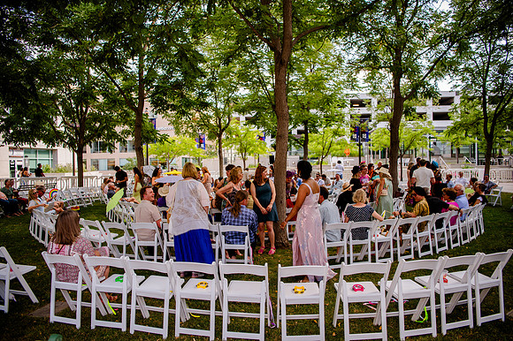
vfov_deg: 53.1
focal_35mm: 24
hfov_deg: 73.8
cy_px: 170
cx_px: 256
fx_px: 342
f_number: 2.8
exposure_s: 1/250
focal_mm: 24
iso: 200
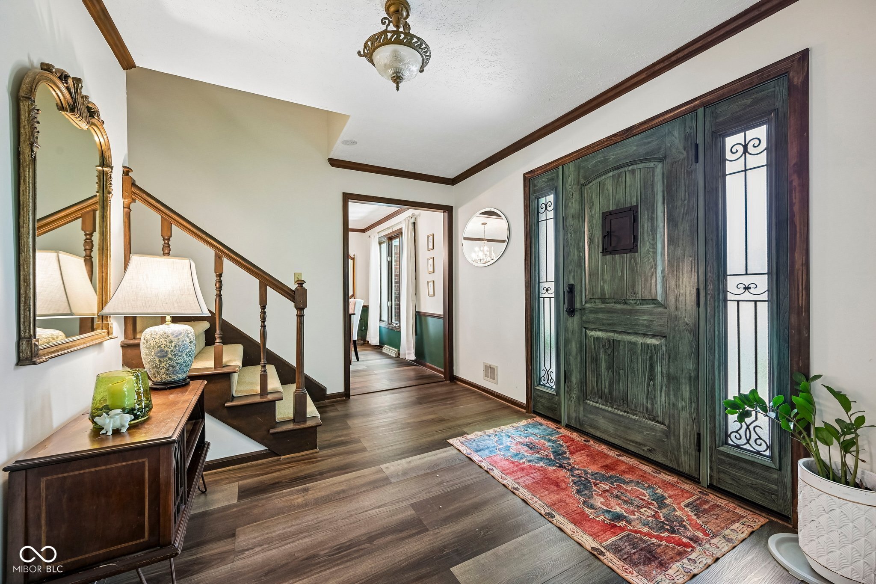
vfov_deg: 81.2
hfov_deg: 104.3
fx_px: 341
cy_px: 292
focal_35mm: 14
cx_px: 438
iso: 400
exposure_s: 1/5
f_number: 8
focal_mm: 14
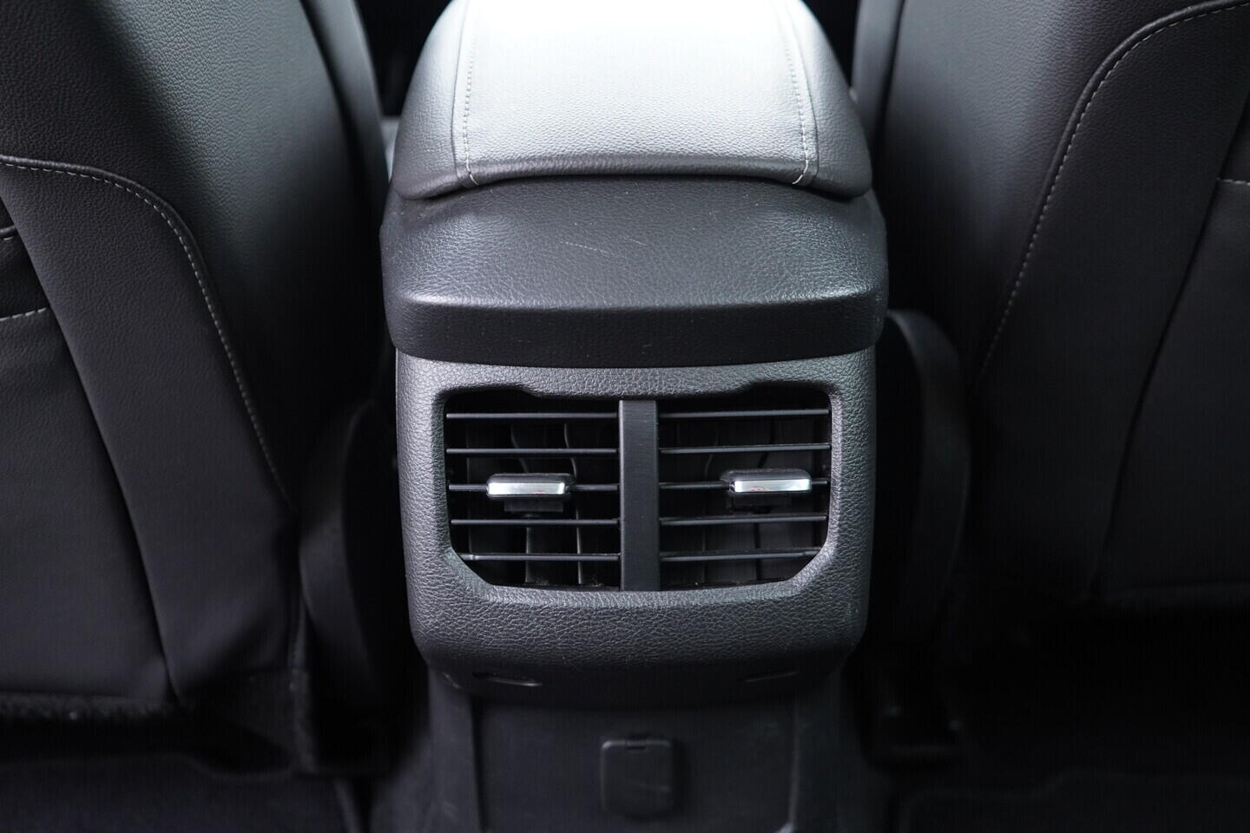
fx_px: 1250
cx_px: 625
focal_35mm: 36
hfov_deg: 53.1
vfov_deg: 36.9
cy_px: 416
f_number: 2.8
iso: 1000
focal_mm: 24
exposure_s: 1/40
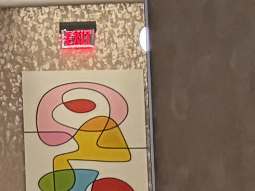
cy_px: 21
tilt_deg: +3.7
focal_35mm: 173
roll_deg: -0.2
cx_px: -580
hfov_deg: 8.8
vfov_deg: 8.6
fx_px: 1274
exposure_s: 1/60
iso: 500
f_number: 1.78
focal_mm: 6.76
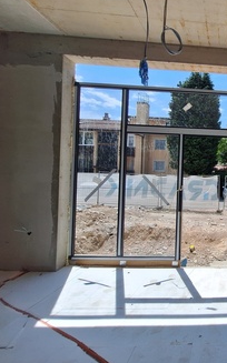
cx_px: 241
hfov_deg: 47.7
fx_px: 188
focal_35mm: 19
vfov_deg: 88.0
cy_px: 180
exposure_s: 1/3390
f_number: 2.2
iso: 40
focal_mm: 1.74
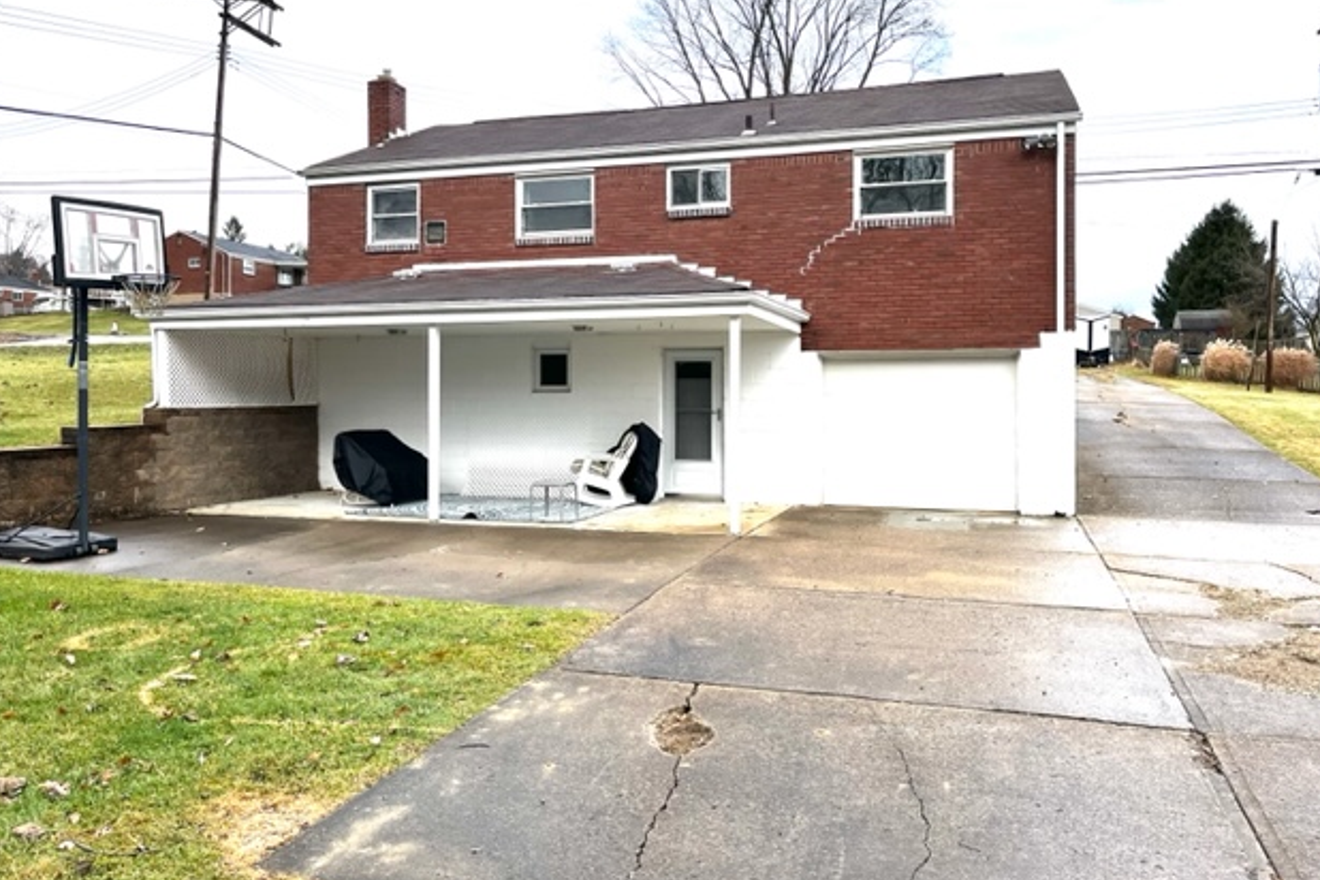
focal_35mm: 28
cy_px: 382
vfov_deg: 46.3
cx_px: 669
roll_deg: +0.0
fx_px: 1027
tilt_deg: +1.8
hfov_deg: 65.5
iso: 50
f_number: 1.6
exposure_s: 1/1497
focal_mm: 5.1
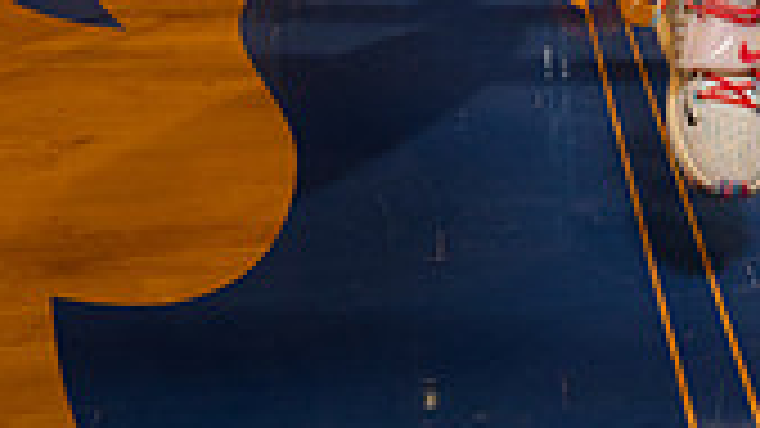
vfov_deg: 13.9
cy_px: -536
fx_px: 1350
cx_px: 553
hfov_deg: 31.0
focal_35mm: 67
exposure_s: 1/250
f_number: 4.5
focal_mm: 24
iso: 400
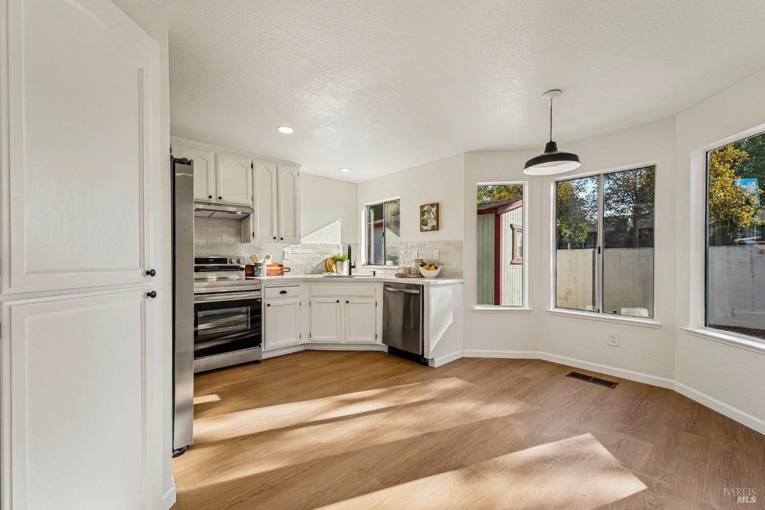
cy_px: 255
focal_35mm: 14
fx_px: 297
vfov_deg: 81.2
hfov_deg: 104.3
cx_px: 382
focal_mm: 14
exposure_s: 1/50
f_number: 9
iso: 500
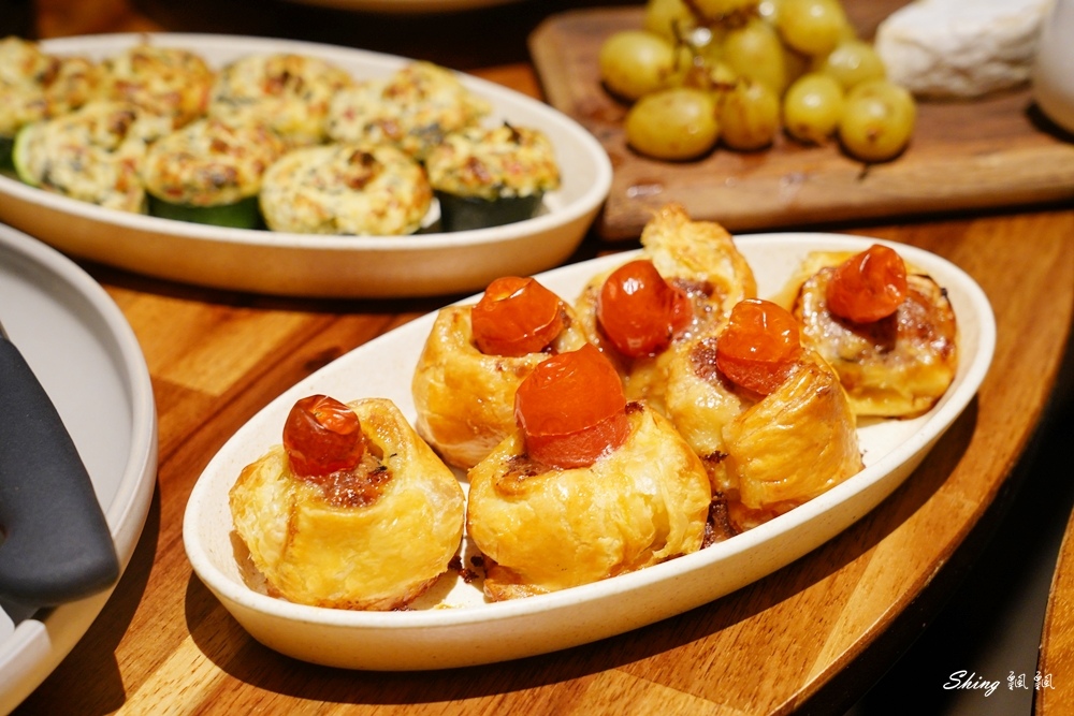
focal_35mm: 64
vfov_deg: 21.2
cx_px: 537
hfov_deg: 31.4
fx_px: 1909
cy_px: 358
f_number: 6.3
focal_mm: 64
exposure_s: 1/30
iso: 1600
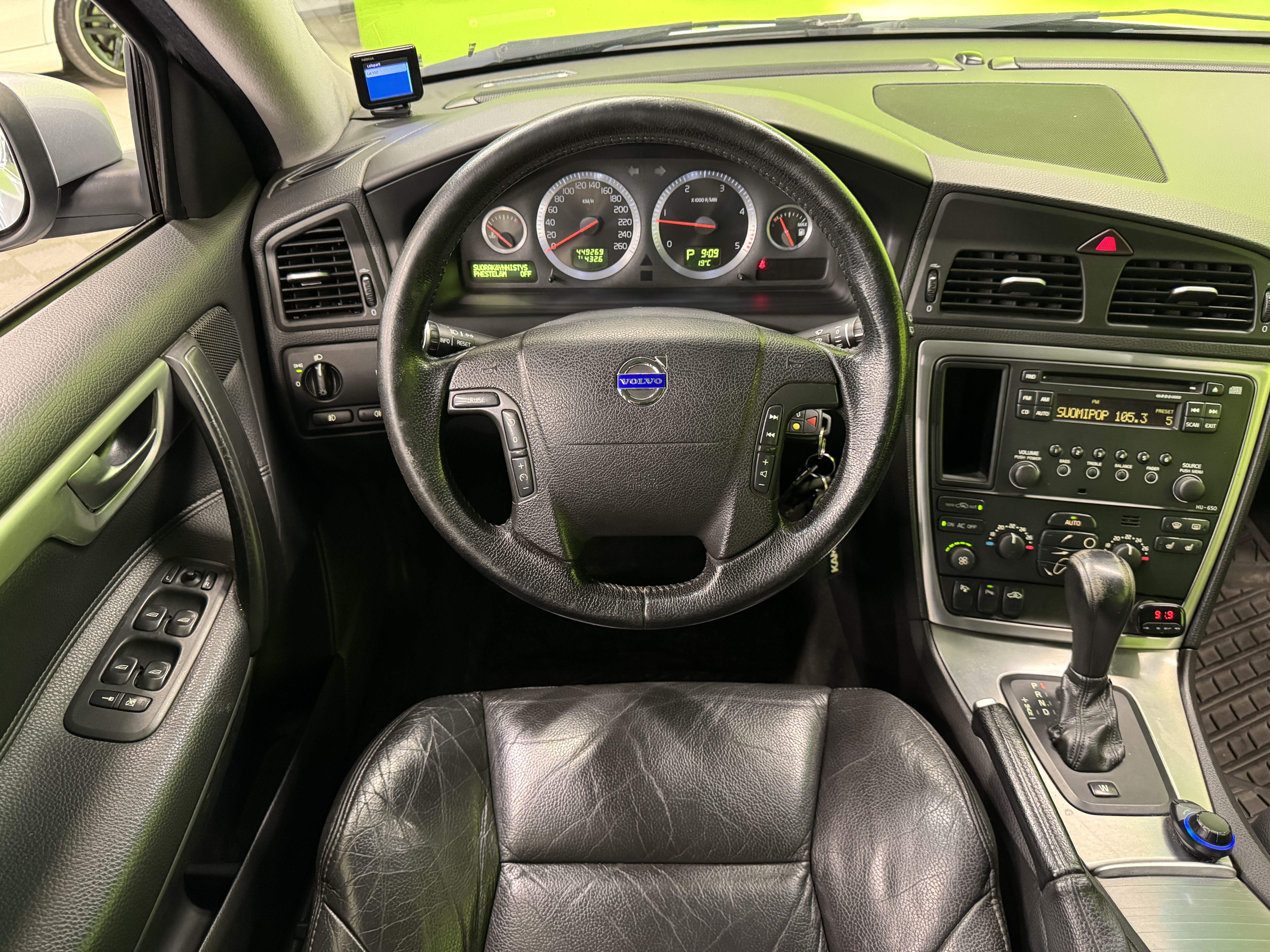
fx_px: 881
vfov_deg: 56.8
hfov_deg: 71.6
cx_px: 635
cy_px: 476
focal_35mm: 24
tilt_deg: -34.8
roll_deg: +0.2
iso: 800
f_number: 1.78
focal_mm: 6.76
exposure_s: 1/33
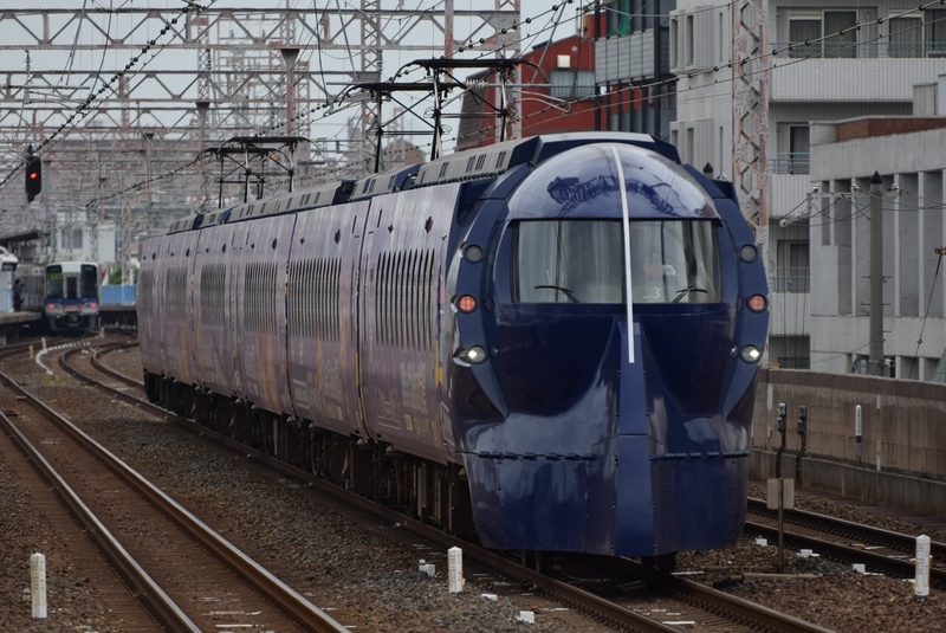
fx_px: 10257
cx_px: 473
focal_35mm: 390
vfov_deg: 3.5
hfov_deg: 5.3
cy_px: 316
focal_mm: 260
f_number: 5.6
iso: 200
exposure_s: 1/640
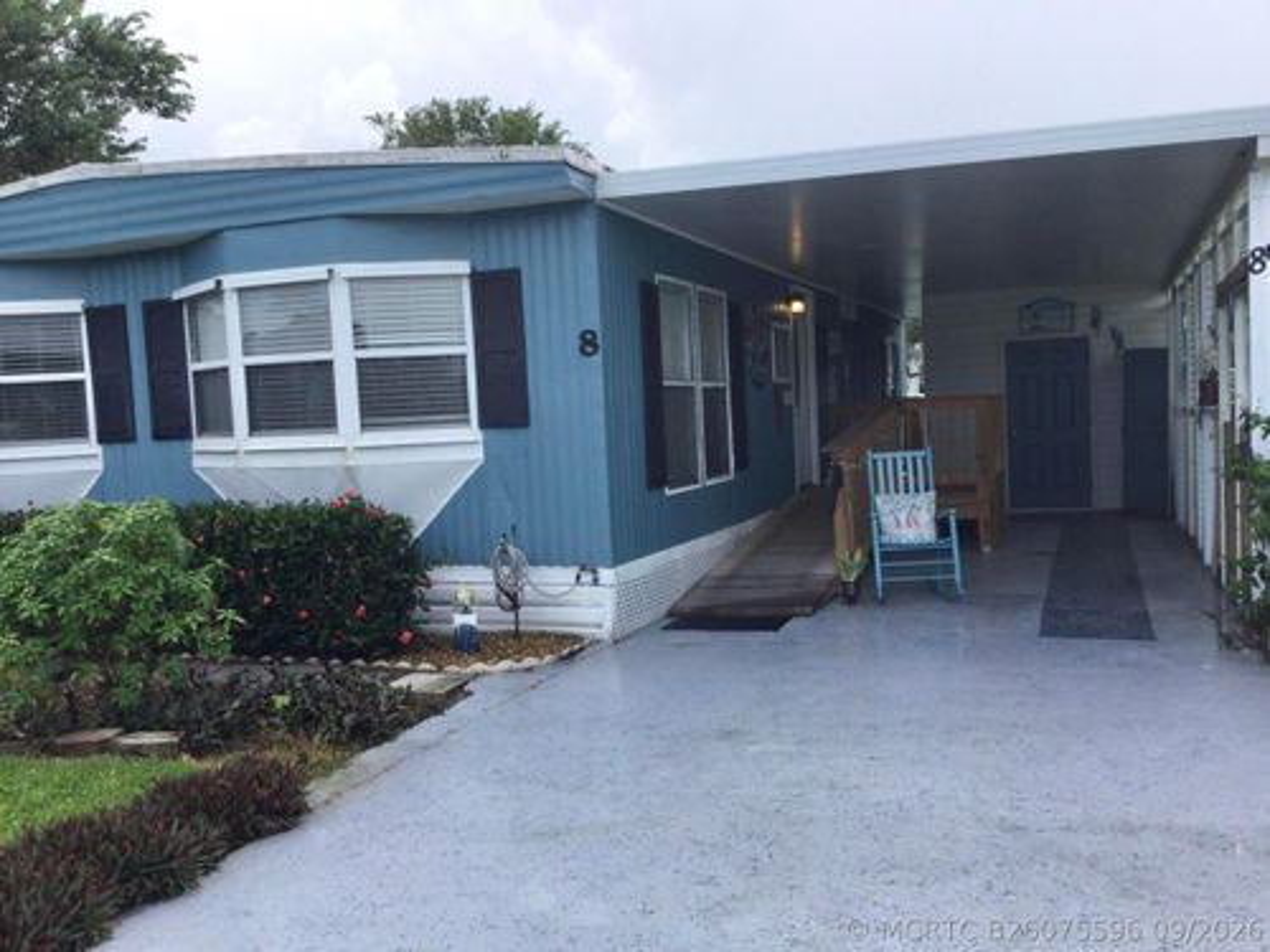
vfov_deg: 45.4
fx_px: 1137
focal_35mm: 31
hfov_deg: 58.4
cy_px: 476
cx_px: 635
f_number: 2.4
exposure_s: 1/372
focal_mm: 3.3
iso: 25
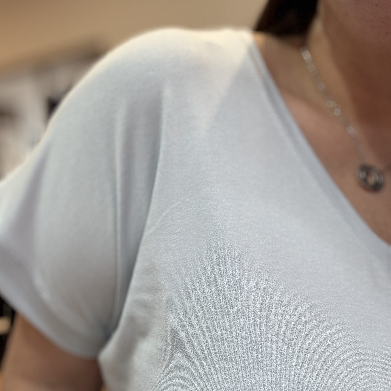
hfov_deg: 46.0
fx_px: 460
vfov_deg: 46.0
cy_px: 216
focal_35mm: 36
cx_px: 196
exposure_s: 1/50
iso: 40
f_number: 1.9
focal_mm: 2.69
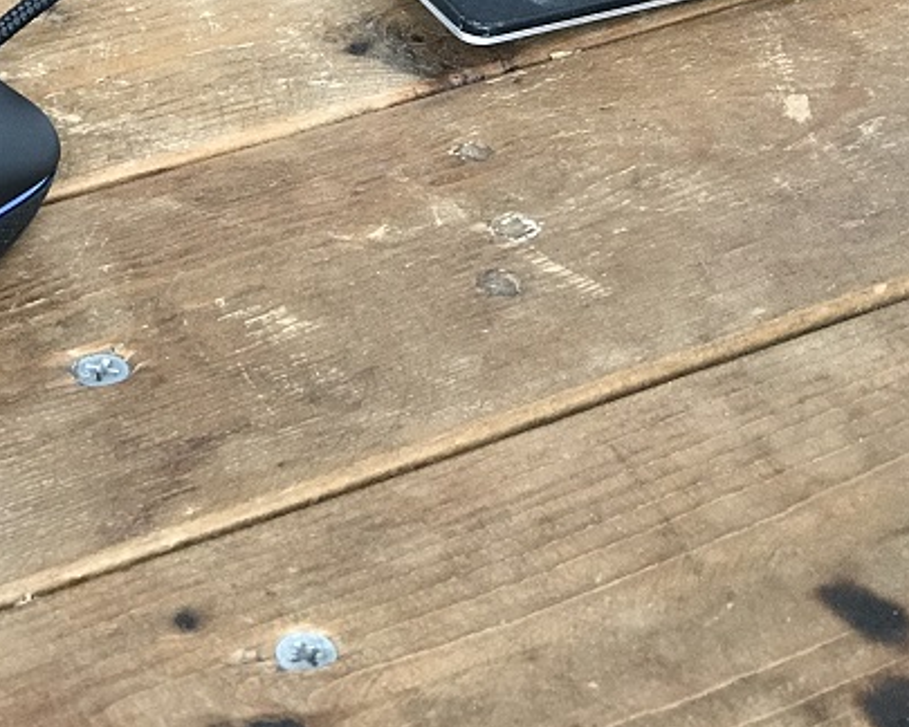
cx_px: 137
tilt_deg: -34.9
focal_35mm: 110
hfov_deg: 17.3
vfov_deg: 13.9
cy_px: 72
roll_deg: -1.5
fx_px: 2959
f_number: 2.8
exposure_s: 1/50
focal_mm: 6.6
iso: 100
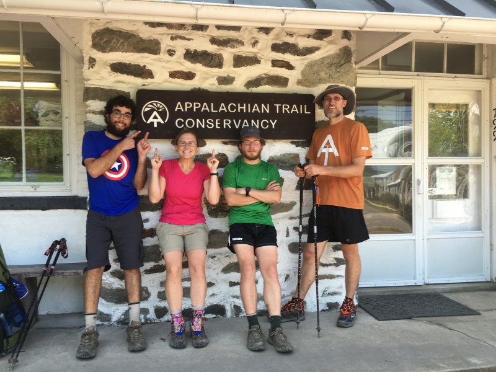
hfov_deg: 61.7
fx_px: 416
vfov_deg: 48.2
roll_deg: +1.0
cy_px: 186
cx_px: 248
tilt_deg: +0.6
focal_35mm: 29
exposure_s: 1/128
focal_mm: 4.15
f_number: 2.2
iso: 25
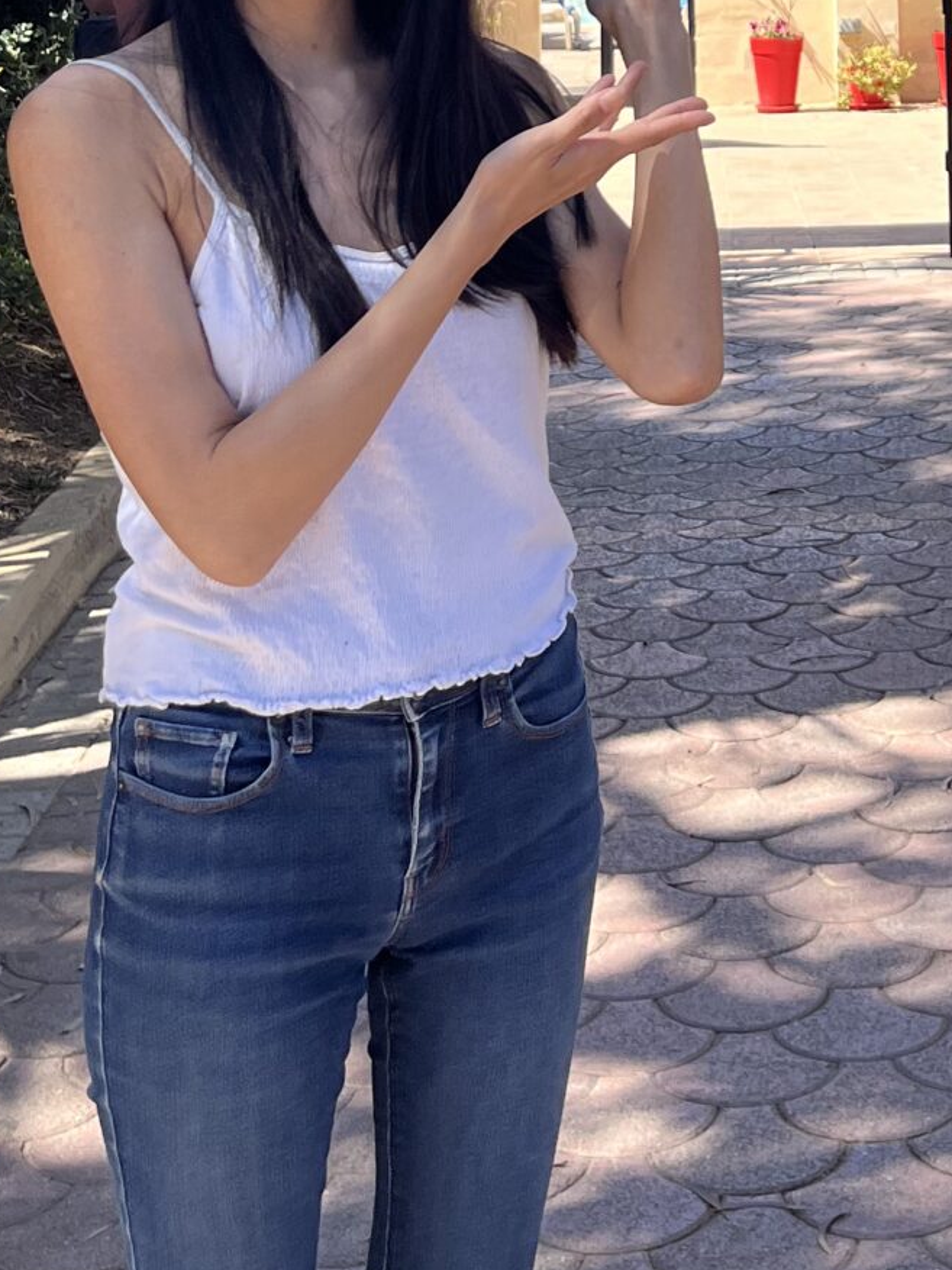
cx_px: 885
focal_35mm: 76
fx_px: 2787
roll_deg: +0.3
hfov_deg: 19.0
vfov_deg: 23.1
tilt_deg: +5.0
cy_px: -339
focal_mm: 5.1
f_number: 1.6
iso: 50
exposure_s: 1/1422
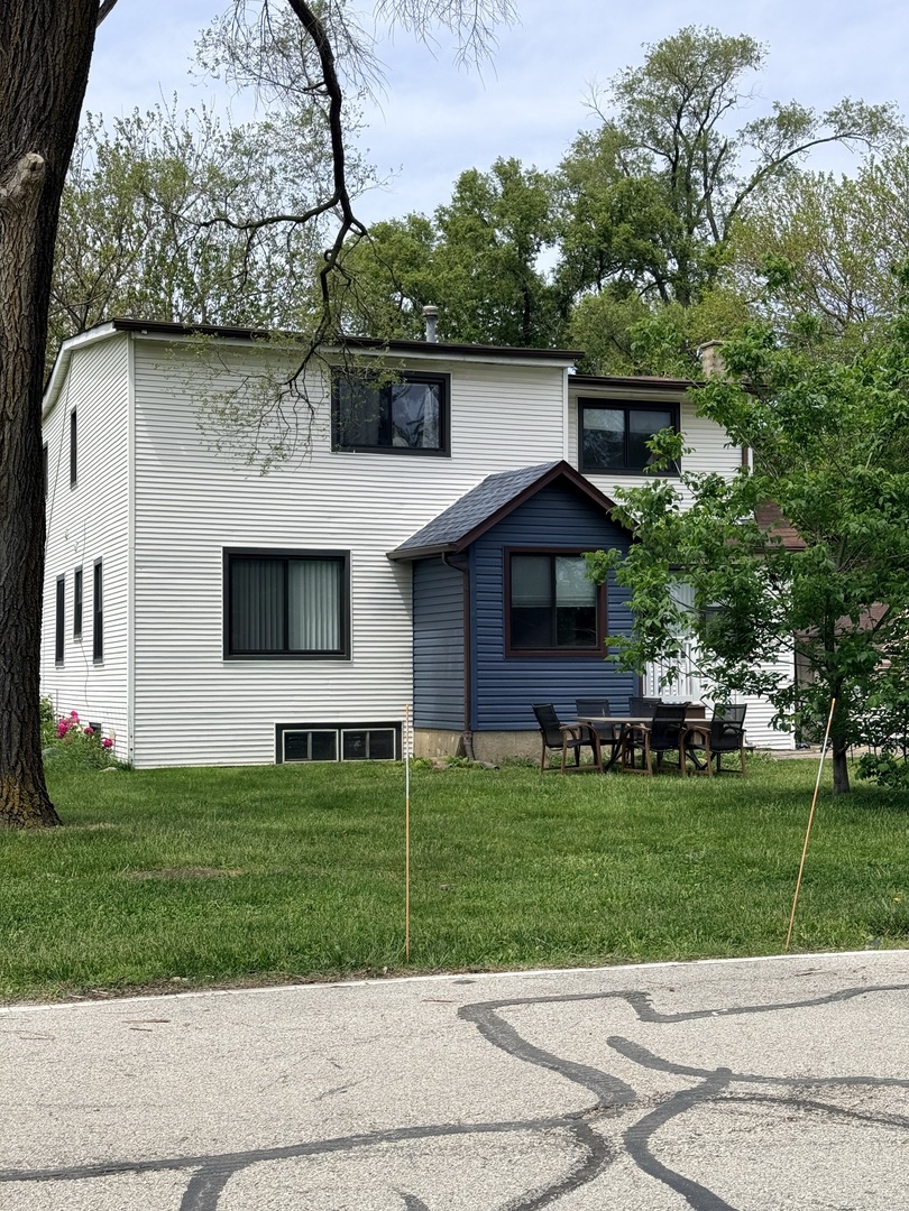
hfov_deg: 30.3
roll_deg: +0.3
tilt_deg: +2.6
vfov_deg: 39.7
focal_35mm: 48
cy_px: 606
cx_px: 454
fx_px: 1681
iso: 64
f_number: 1.78
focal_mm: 6.76
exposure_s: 1/4098
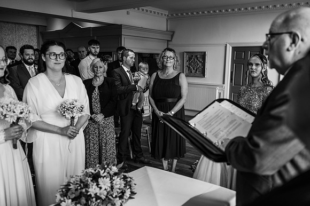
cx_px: 155
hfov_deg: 54.5
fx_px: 301
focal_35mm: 35
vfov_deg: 37.8
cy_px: 103
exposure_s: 1/200
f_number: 2.8
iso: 500
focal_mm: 35
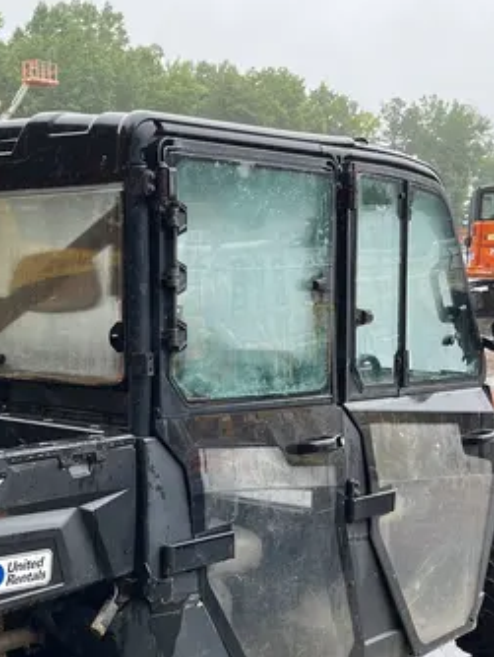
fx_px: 1083
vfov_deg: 33.3
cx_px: 28
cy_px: 465
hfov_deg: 24.8
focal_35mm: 57
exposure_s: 1/223
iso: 40
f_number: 1.6
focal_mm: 5.1
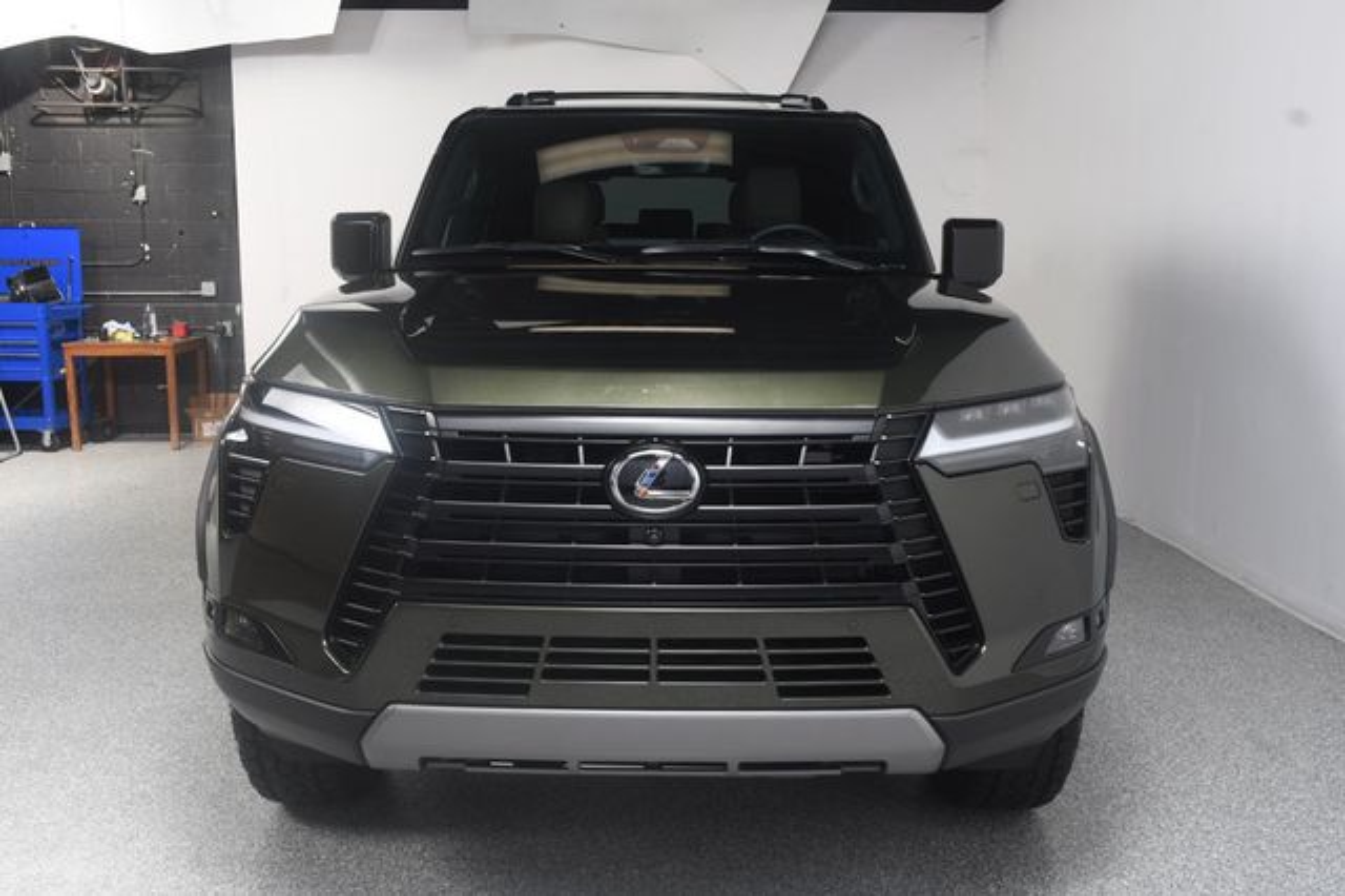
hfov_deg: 55.8
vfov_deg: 38.8
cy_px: 448
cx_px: 672
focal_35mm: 34
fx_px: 1270
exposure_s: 1/160
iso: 100
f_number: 8
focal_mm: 23
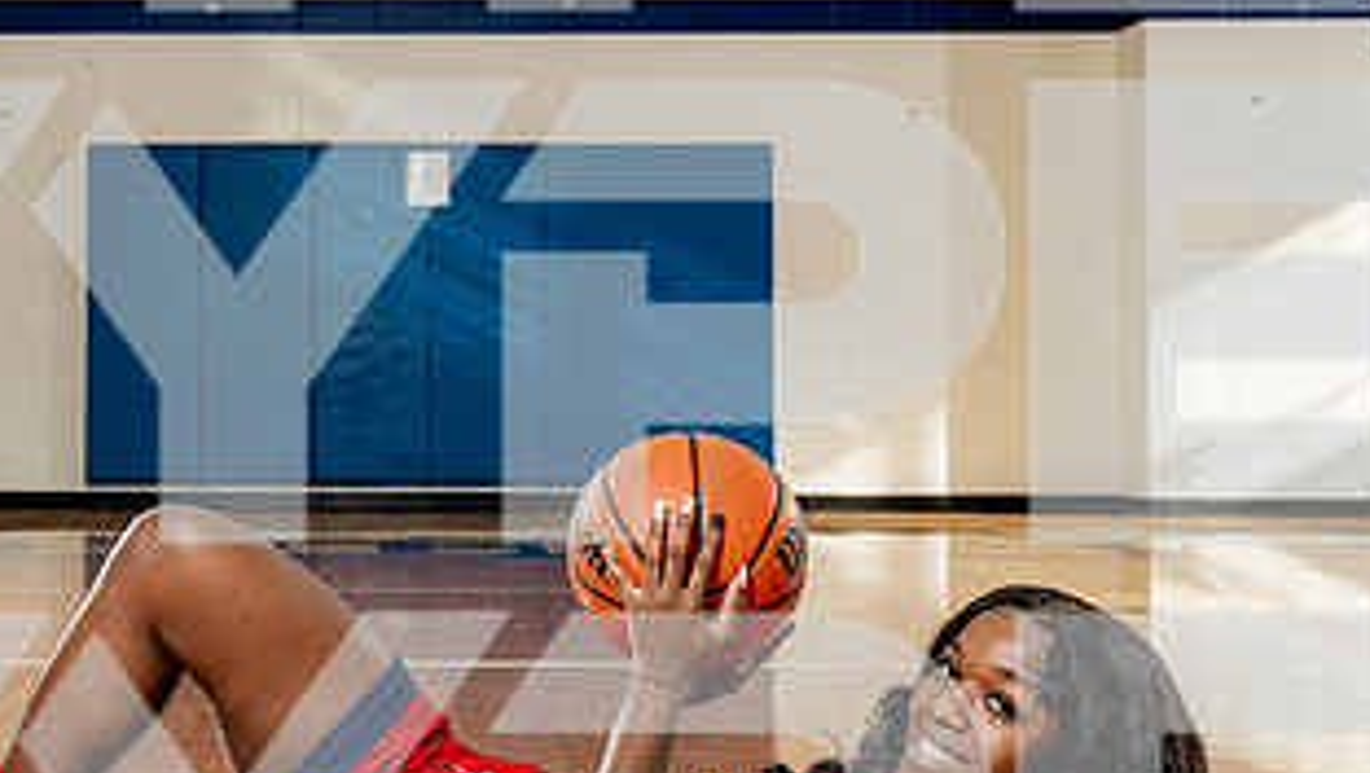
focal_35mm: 68
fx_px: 2472
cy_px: 314
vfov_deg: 17.8
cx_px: 376
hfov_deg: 30.6
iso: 320
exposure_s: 1/250
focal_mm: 33
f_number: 5.6
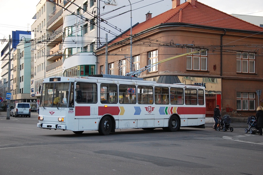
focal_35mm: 60
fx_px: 438
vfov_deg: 22.6
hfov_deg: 33.4
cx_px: 132
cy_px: 88
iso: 800
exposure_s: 1/400
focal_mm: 40
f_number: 4.8
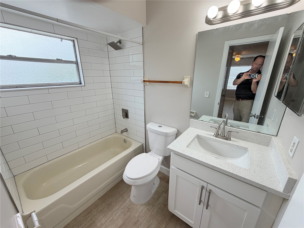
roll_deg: +0.6
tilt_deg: -17.7
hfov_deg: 102.1
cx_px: 152
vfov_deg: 85.7
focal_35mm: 14
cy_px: 114
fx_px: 123
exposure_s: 1/120
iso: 80
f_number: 2.2
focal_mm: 2.22
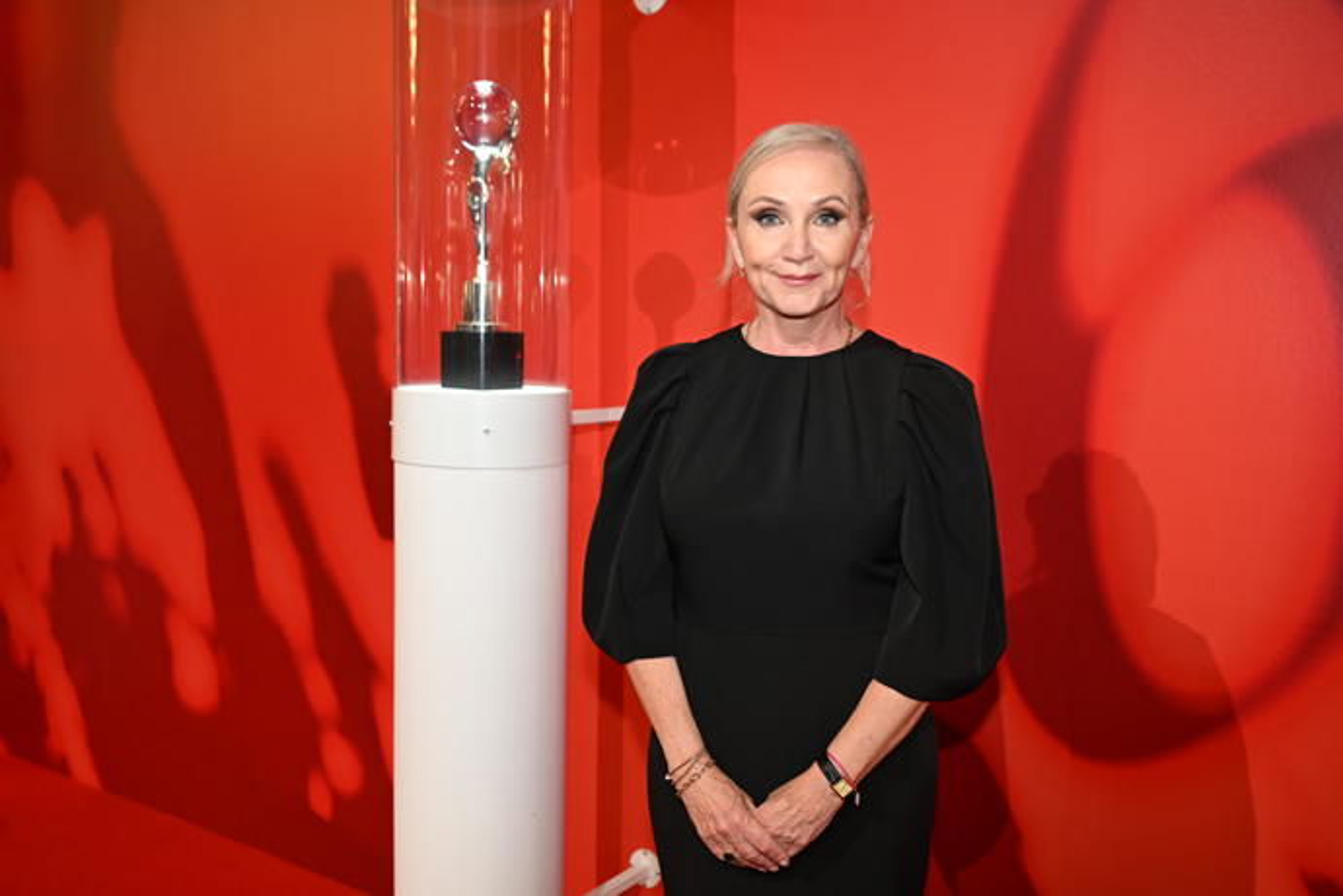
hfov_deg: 54.4
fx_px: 1306
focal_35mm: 35
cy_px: 448
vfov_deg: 37.9
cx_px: 672
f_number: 4.5
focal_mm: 35
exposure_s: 1/160
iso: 1600
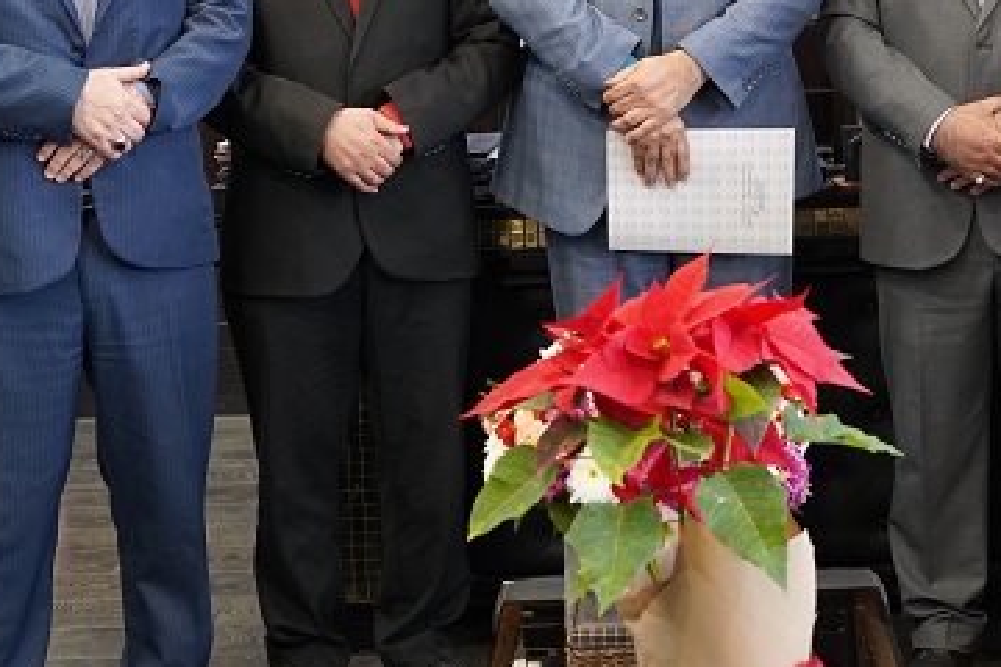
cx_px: 631
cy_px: -42
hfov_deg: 23.3
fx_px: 2419
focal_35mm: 87
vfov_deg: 15.3
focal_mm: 34.8
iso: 2500
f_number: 4
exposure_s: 1/160
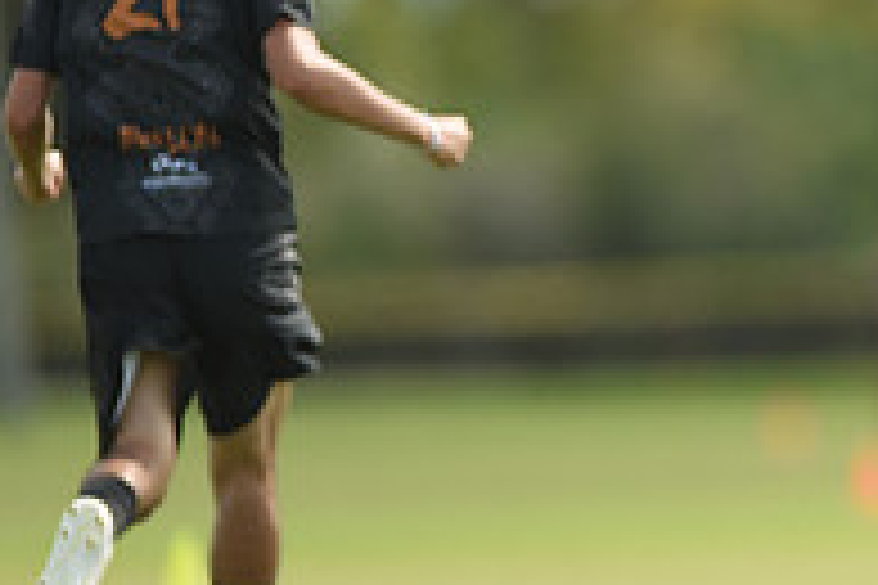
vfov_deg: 1.2
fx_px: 29069
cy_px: 176
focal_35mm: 1192
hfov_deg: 1.7
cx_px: 1184
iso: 160
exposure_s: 1/1600
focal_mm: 400
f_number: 2.8
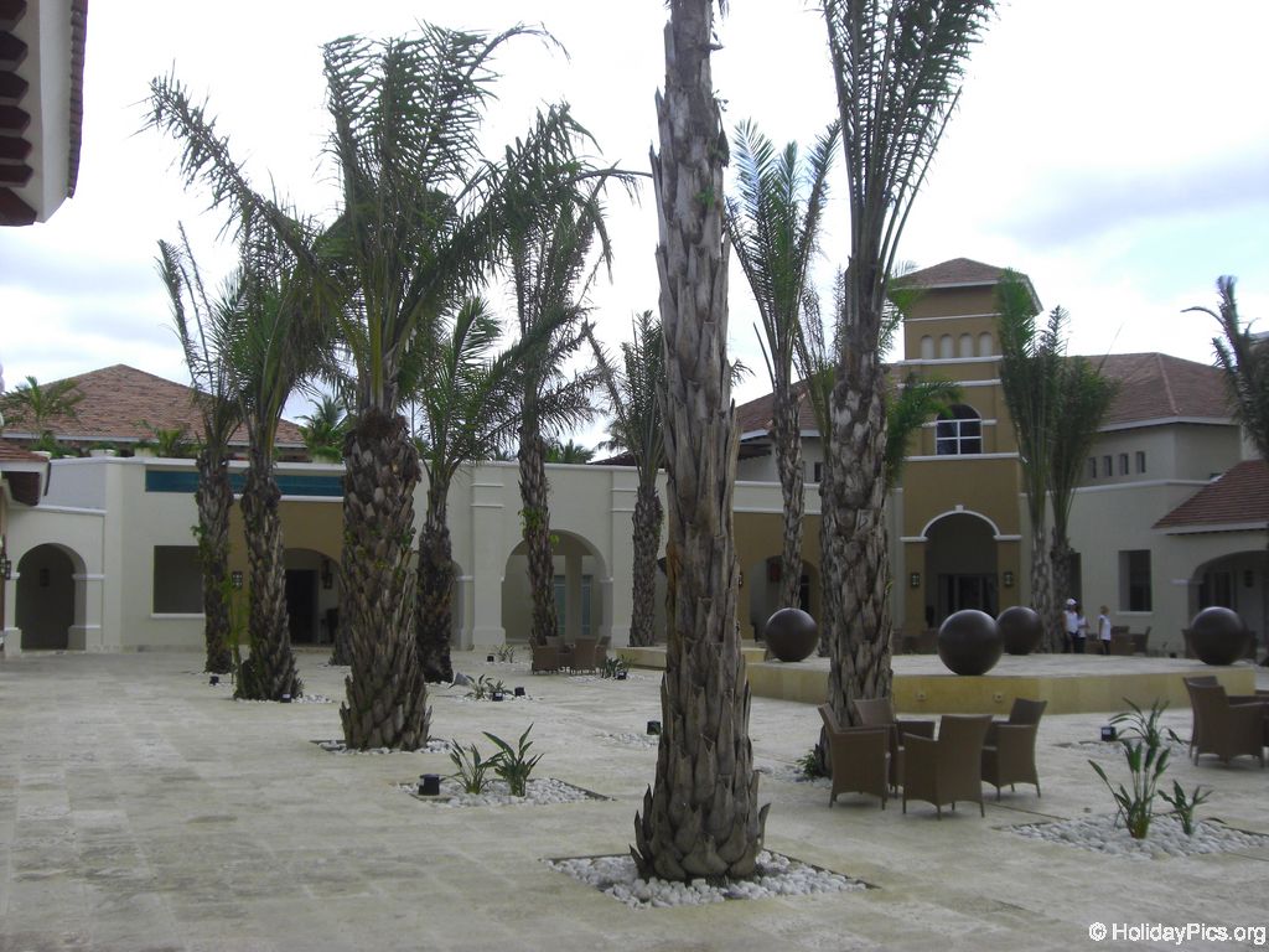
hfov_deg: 49.0
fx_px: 1393
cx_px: 634
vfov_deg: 37.7
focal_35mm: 38
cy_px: 476
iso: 100
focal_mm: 6.2
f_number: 8
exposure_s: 1/125
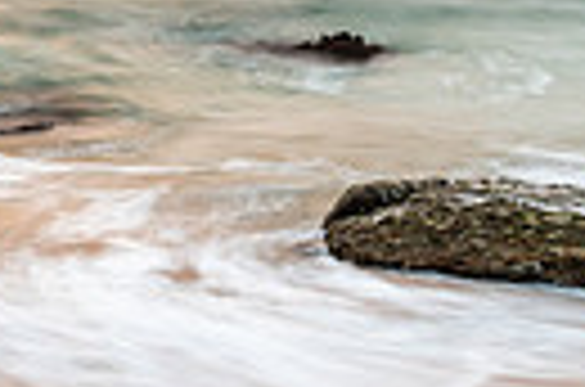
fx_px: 1751
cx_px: -274
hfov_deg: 17.2
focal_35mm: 108
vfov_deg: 11.9
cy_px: -232
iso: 50
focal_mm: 24
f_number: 9
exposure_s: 1.3
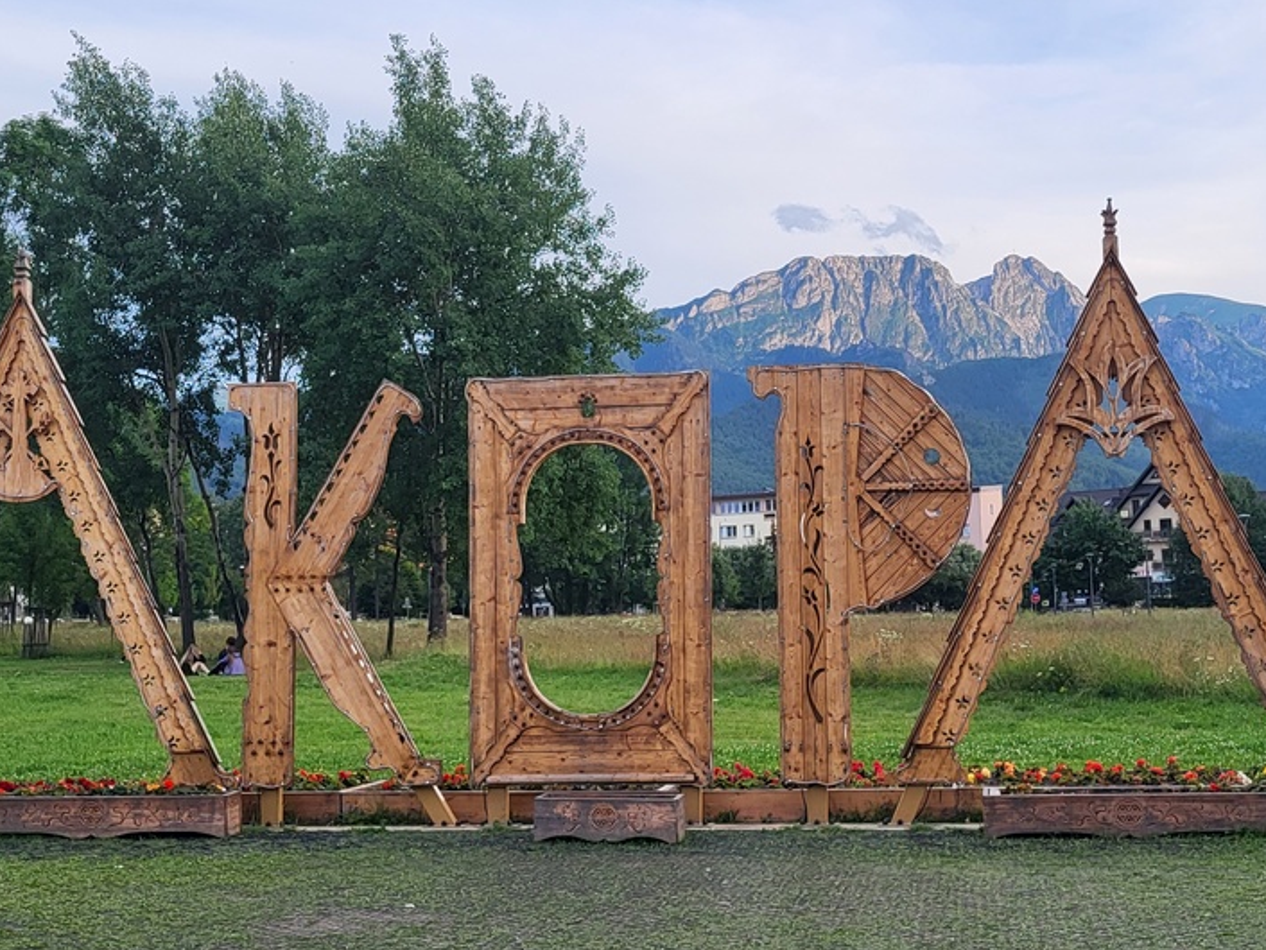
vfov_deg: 27.5
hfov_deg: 36.1
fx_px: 1939
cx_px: 728
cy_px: 556
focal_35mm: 53
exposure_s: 1/388
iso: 40
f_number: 1.8
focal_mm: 5.4
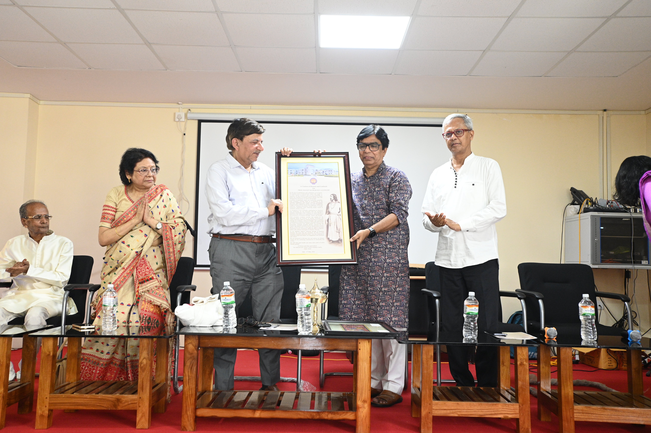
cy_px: 216
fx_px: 632
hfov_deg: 54.5
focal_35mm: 35
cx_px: 326
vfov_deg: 37.8
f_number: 4
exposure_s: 1/125
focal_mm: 35
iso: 3200
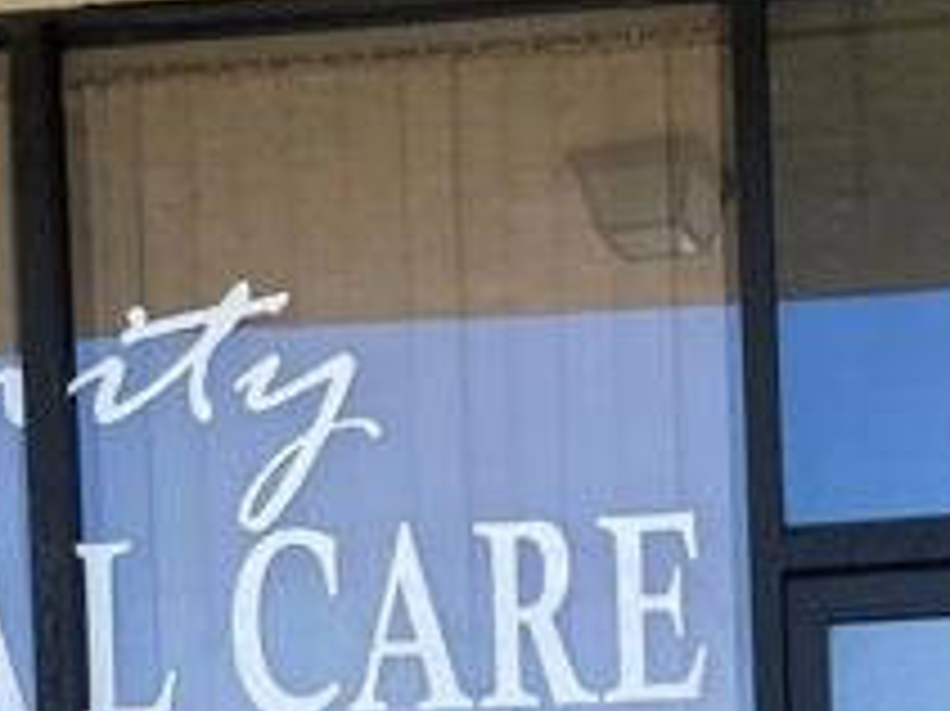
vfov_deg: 16.9
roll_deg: +1.8
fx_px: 2167
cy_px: 1062
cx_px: 653
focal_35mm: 79
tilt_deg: -0.5
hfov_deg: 24.6
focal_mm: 4.2
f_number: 1.6
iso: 32
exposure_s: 1/855
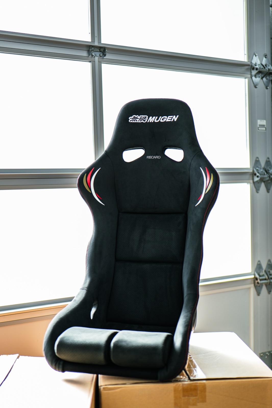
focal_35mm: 50
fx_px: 567
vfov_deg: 39.6
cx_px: 136
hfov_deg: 27.0
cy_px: 204
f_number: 1.8
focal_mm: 50
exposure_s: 1/320
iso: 320
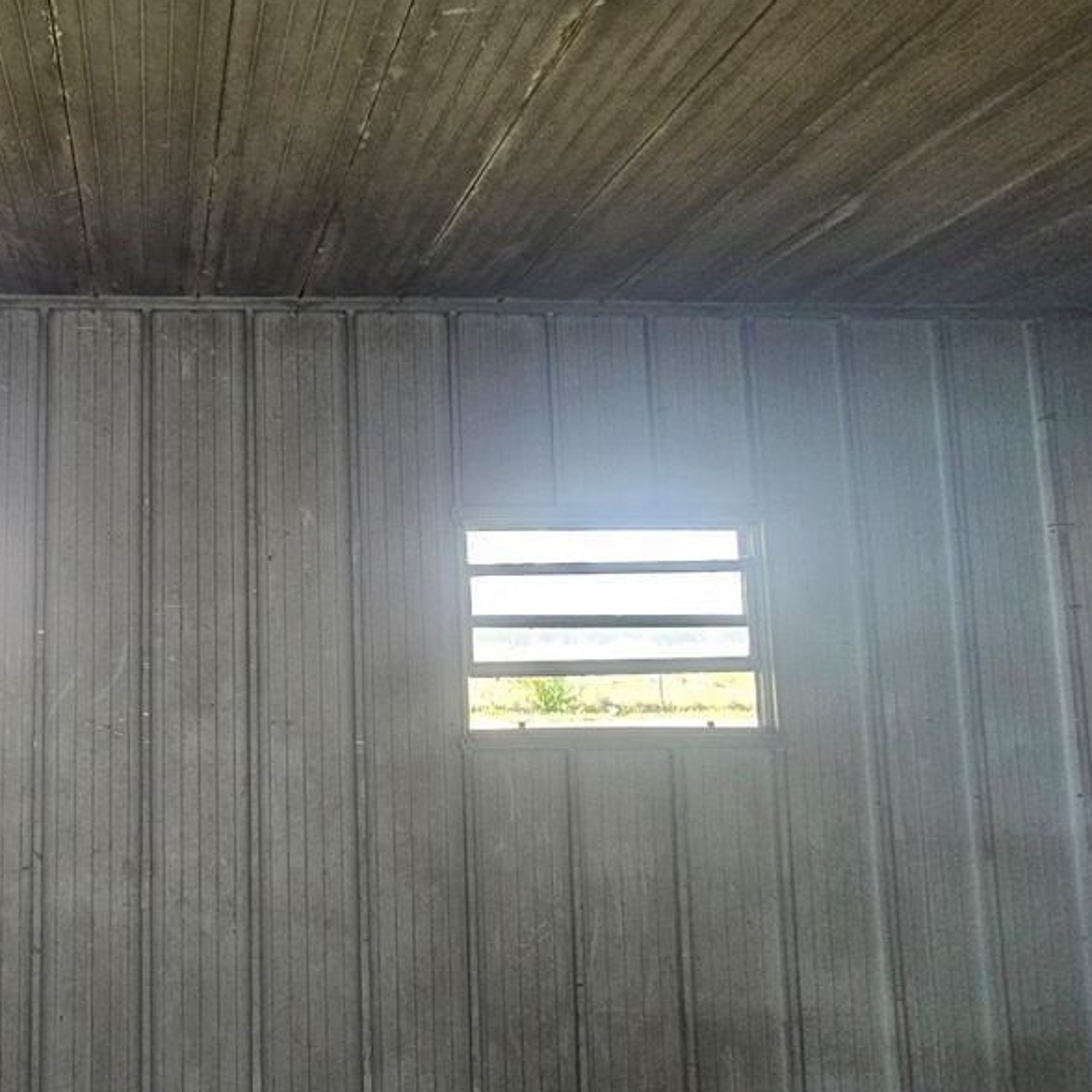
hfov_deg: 65.5
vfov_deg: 74.7
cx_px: 167
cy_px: 585
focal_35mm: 20
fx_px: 714
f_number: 2.2
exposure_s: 1/60
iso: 320
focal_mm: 2.2
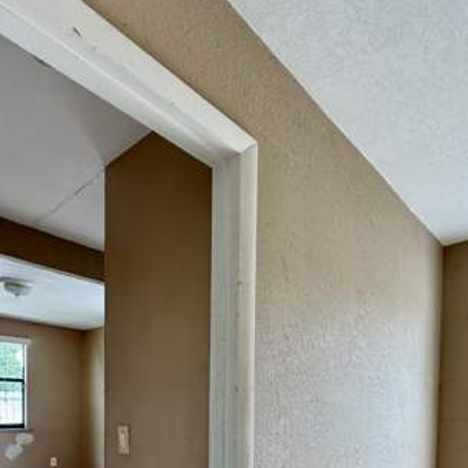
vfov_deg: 53.5
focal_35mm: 26
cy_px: 419
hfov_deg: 60.8
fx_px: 398
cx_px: 258
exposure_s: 1/81
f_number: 2.2
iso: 320
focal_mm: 2.22
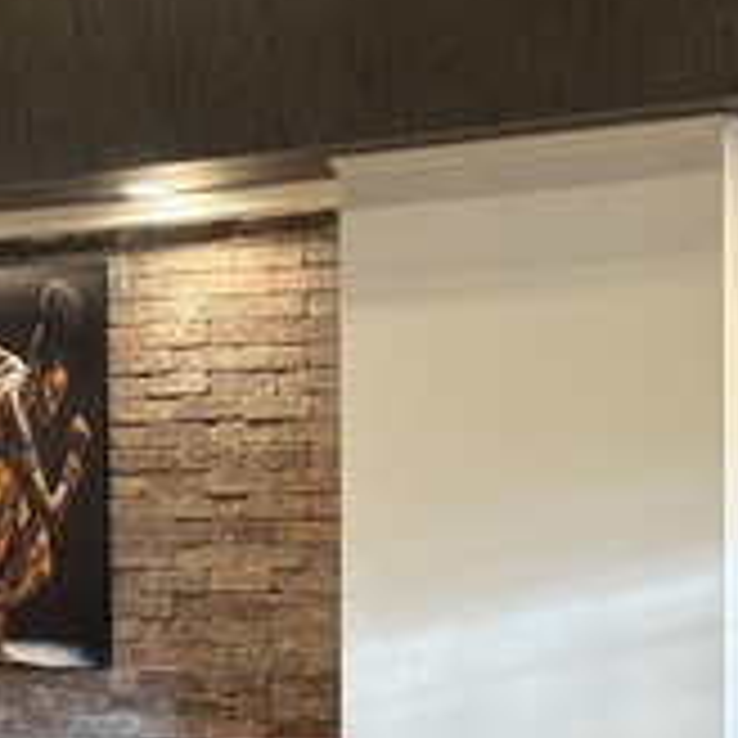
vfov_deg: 20.6
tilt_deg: +2.1
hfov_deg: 19.9
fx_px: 2026
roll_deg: +1.2
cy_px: 472
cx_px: 770
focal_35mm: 84
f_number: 1.6
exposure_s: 1/60
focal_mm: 5.96
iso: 125
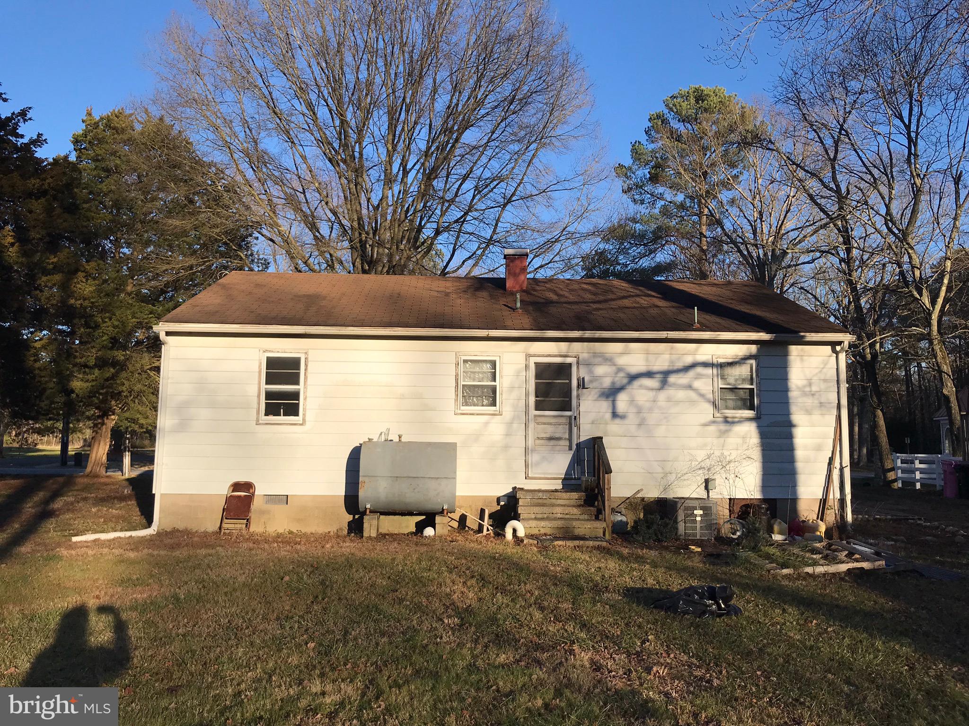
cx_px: 484
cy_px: 363
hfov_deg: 63.4
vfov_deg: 49.7
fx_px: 784
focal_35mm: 28
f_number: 1.8
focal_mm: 3.99
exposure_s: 1/1597
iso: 20
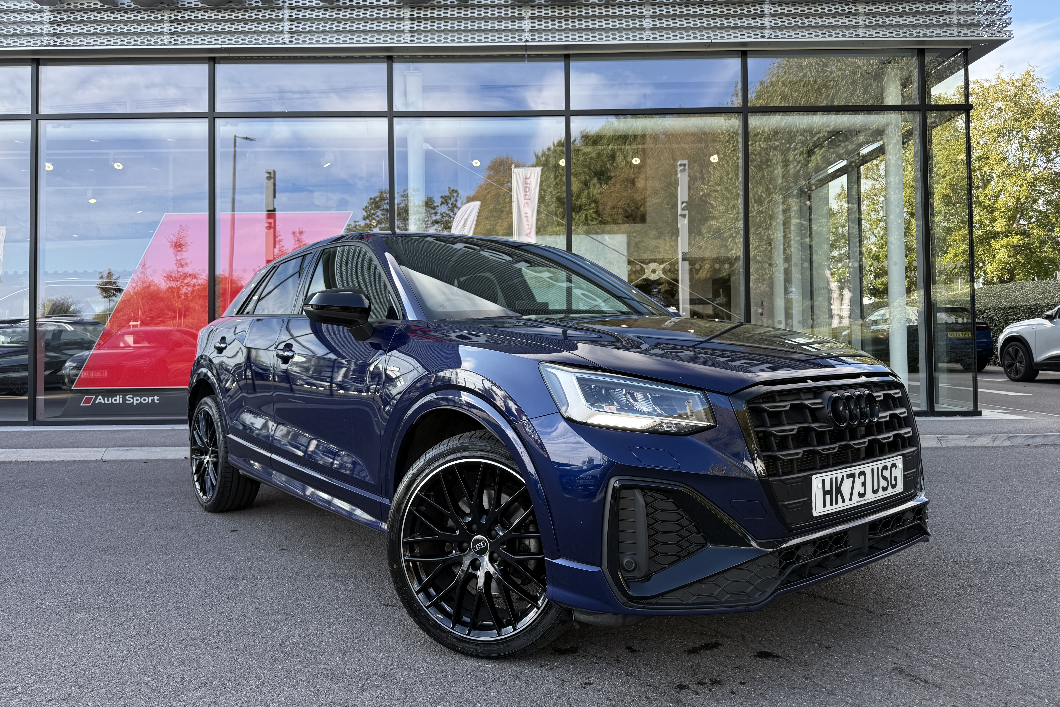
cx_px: 530
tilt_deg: +1.3
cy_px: 311
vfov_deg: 51.2
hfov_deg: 71.5
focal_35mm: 25
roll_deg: +0.3
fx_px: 736
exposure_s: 1/780
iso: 80
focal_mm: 6.76
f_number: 1.78
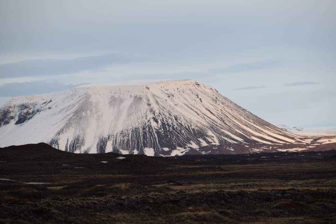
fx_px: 1680
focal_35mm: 180
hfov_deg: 11.4
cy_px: 112
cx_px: 168
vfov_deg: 7.6
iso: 400
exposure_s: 1/125
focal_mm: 120
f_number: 5.6
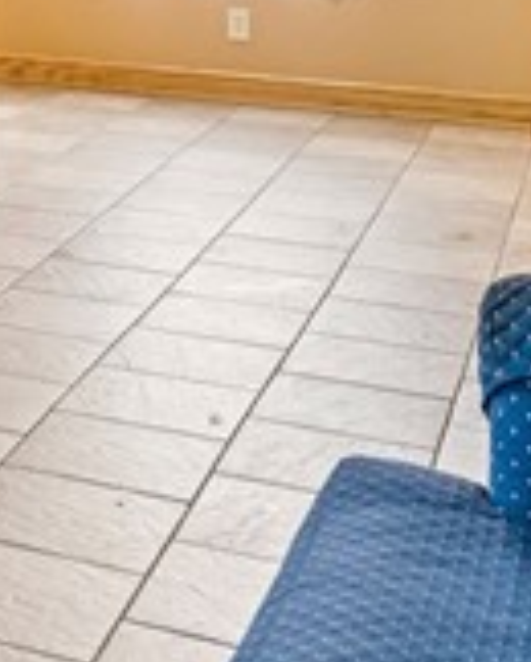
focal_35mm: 88
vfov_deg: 20.1
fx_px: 1725
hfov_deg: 14.8
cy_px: -172
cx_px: -486
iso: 200
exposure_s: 1/8
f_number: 2.8
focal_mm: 14
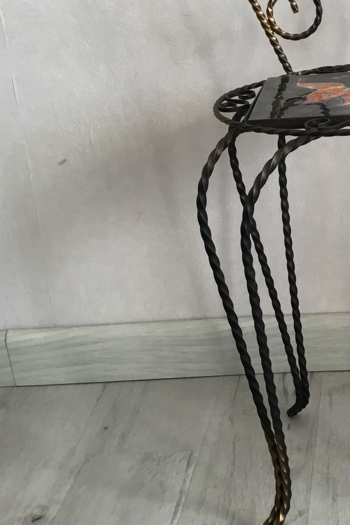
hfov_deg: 22.3
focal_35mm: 59
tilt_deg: -14.8
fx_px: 861
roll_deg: +5.8
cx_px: 326
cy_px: 144
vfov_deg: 33.4
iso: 32
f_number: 2.4
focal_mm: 3.3
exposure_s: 1/33
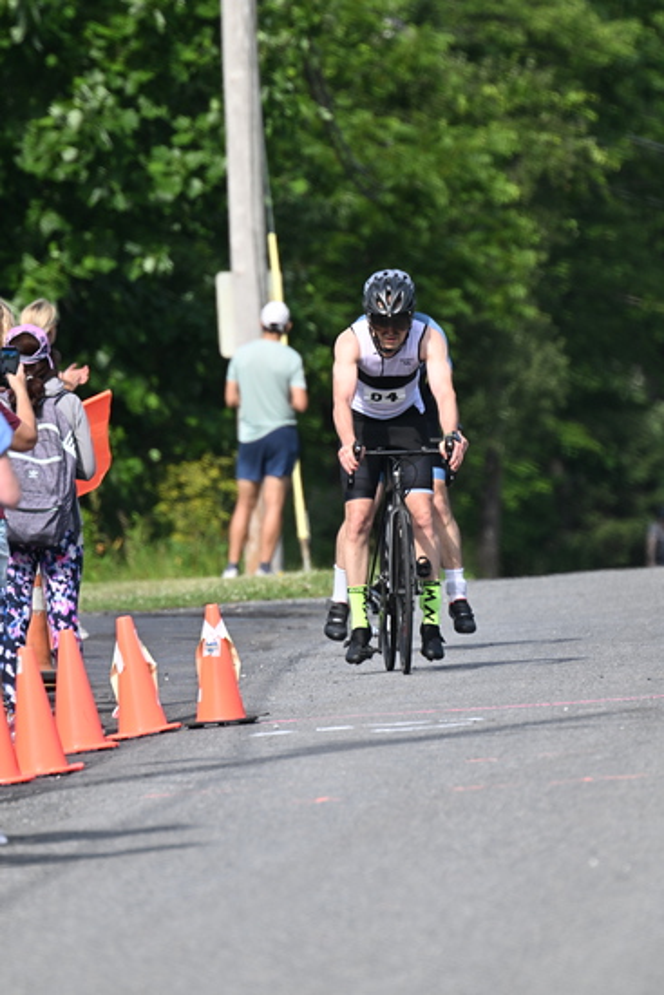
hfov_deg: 1.7
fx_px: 22118
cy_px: 498
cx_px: 332
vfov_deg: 2.6
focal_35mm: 800
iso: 1100
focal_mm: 800
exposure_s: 1/800
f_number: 11
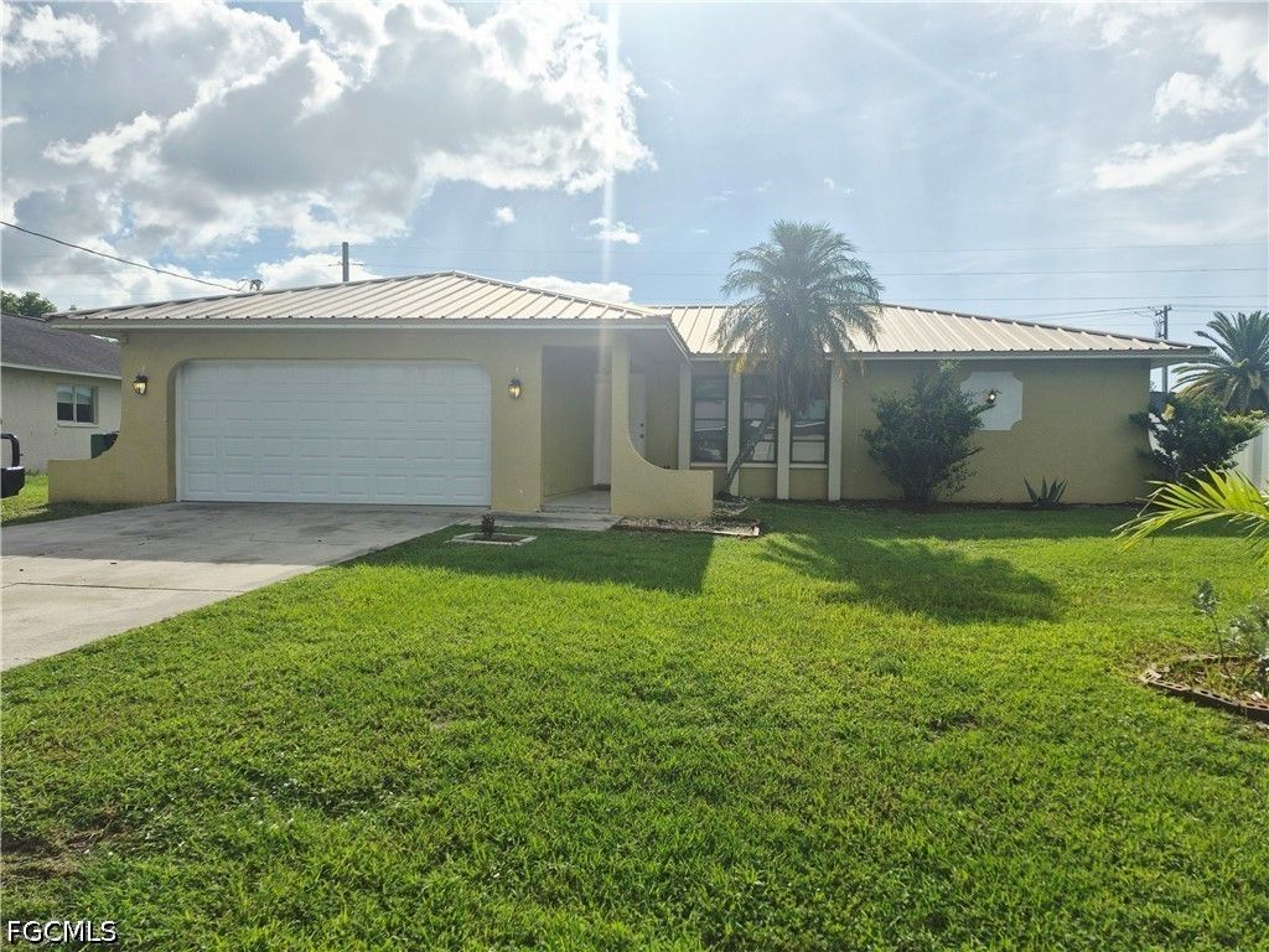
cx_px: 634
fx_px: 843
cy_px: 476
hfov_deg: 73.9
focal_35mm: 23
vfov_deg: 58.9
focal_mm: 5.4
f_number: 1.8
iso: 32
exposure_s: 1/10000
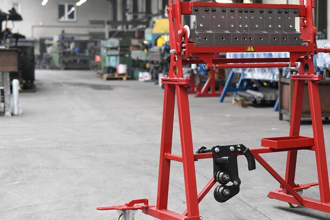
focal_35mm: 94
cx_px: 263
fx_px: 861
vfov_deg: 14.5
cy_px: 88
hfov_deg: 21.4
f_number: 3.5
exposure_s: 1/60
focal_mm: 58
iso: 2000
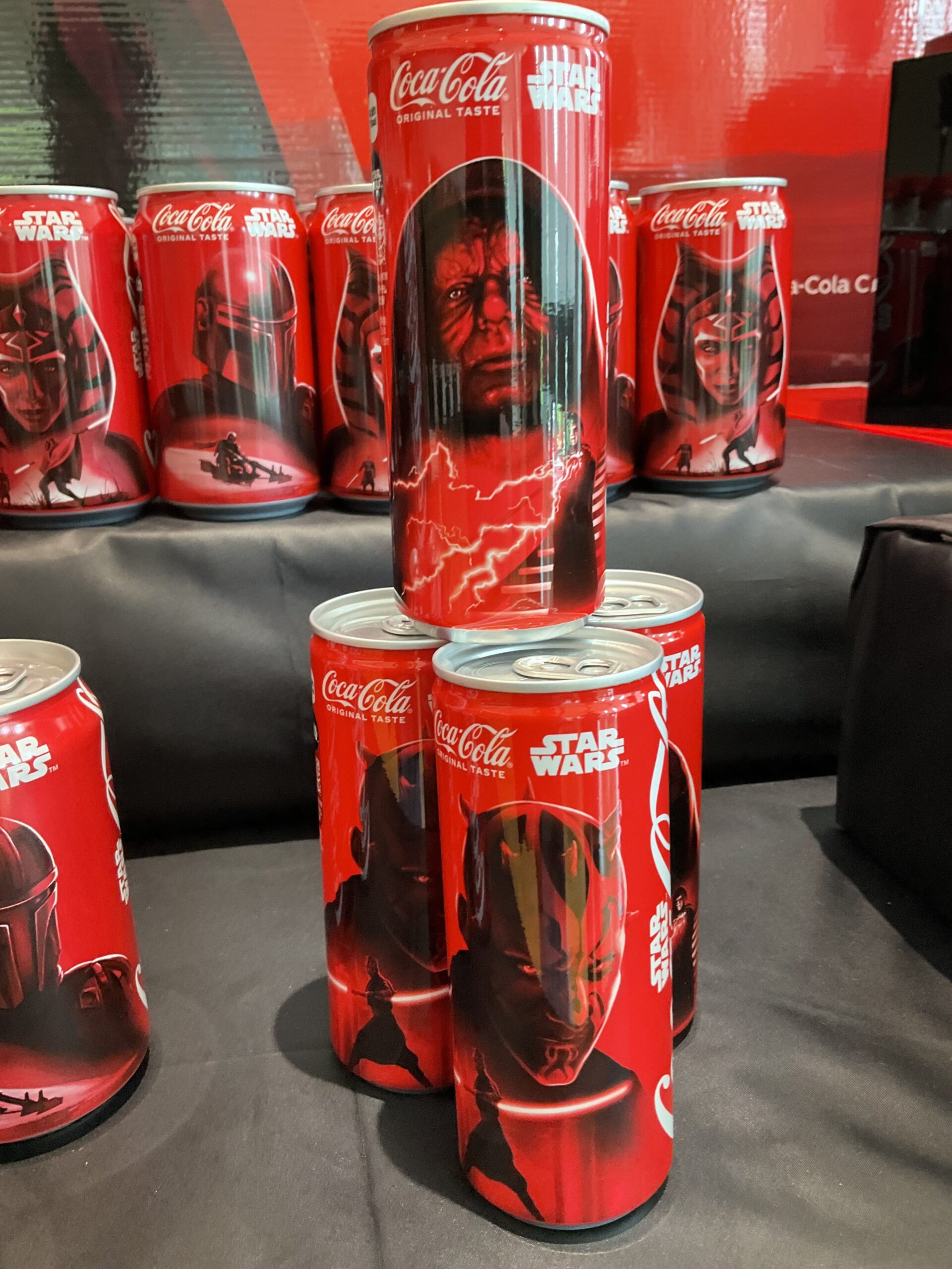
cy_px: 634
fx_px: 1063
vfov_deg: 61.7
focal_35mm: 29
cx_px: 476
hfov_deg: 48.2
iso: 200
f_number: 1.8
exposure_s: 1/50
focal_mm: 3
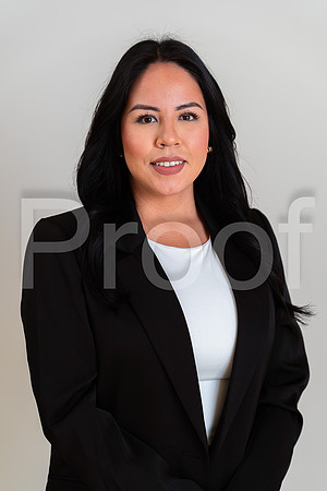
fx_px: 1158
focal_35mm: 85
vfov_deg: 23.9
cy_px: 246
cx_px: 164
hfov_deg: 16.1
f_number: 2.8
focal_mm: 85
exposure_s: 1/160
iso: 50
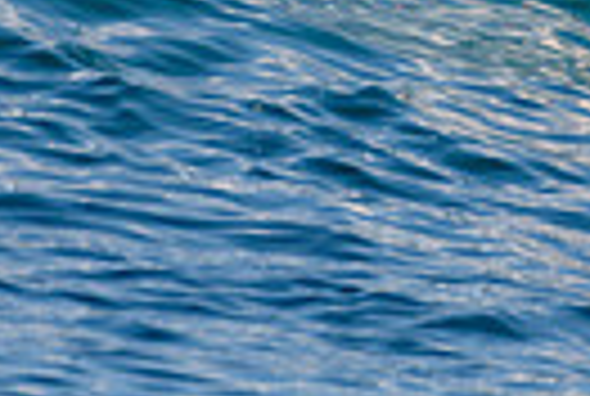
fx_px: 44367
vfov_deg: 0.5
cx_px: 972
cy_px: -425
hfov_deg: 0.8
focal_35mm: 2701
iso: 500
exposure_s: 1/2000
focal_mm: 500
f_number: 5.6
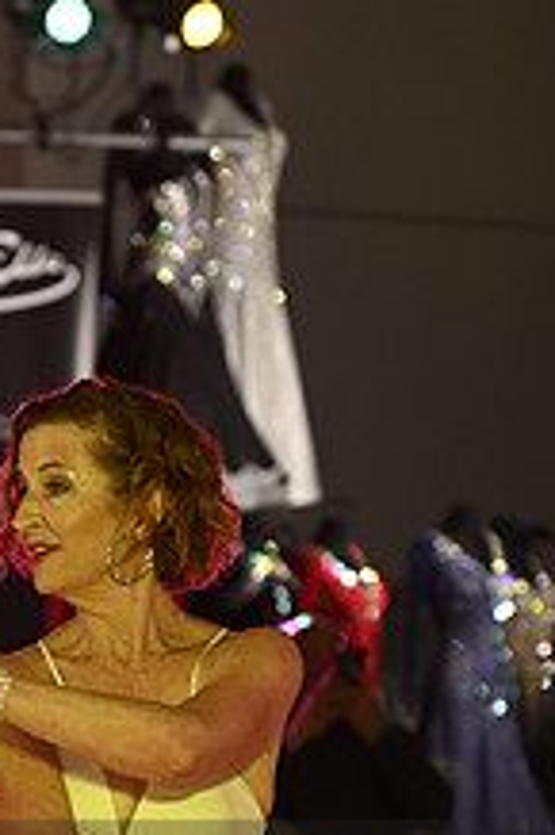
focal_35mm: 439
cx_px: -52
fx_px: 10167
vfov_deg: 4.7
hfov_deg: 3.1
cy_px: 950
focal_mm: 165
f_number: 5
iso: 2000
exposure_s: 1/200
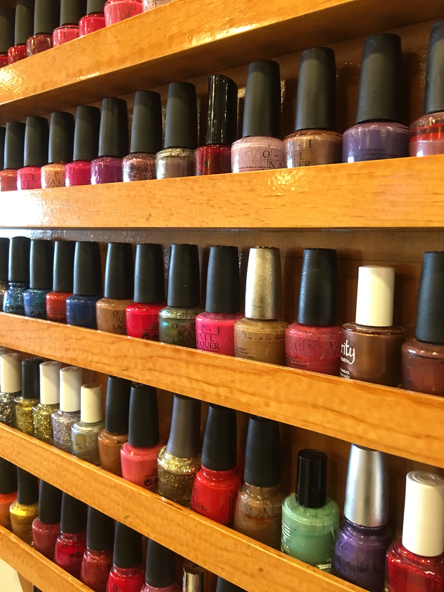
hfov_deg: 48.2
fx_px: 496
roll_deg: -0.8
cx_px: 222
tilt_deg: -5.0
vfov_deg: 61.7
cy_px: 296
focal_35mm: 29
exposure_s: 1/8
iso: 100
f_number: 2.2
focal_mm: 4.15
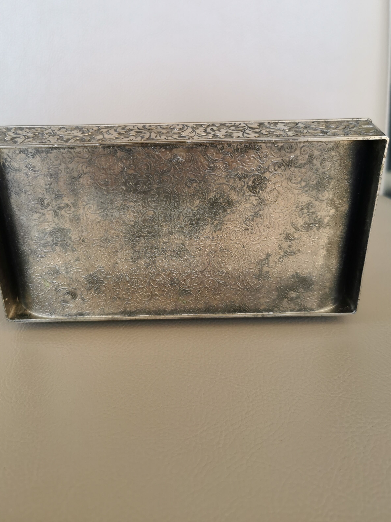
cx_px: 186
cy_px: 223
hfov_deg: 45.4
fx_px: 467
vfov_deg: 58.1
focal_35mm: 31
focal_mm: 5.56
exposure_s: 1/125
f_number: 1.6
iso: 50
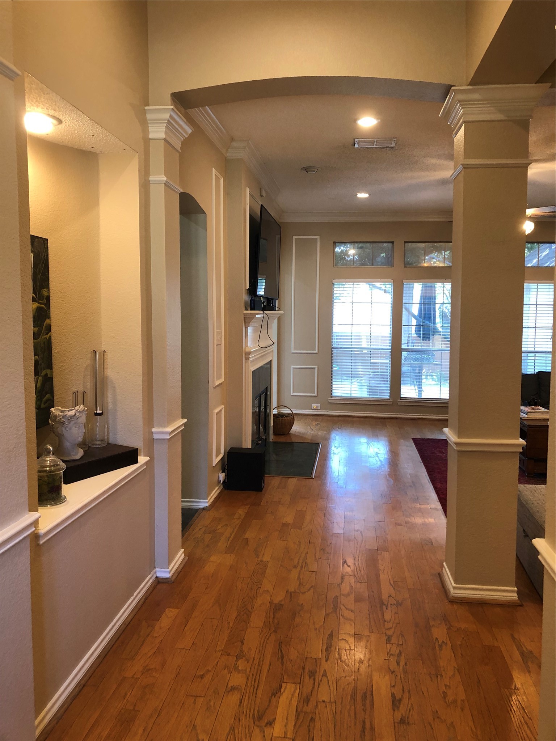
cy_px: 370
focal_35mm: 28
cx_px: 278
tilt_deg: -3.6
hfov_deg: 49.7
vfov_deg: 63.4
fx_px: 600
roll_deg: +0.2
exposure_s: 1/15
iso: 40
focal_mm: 3.99
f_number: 1.8
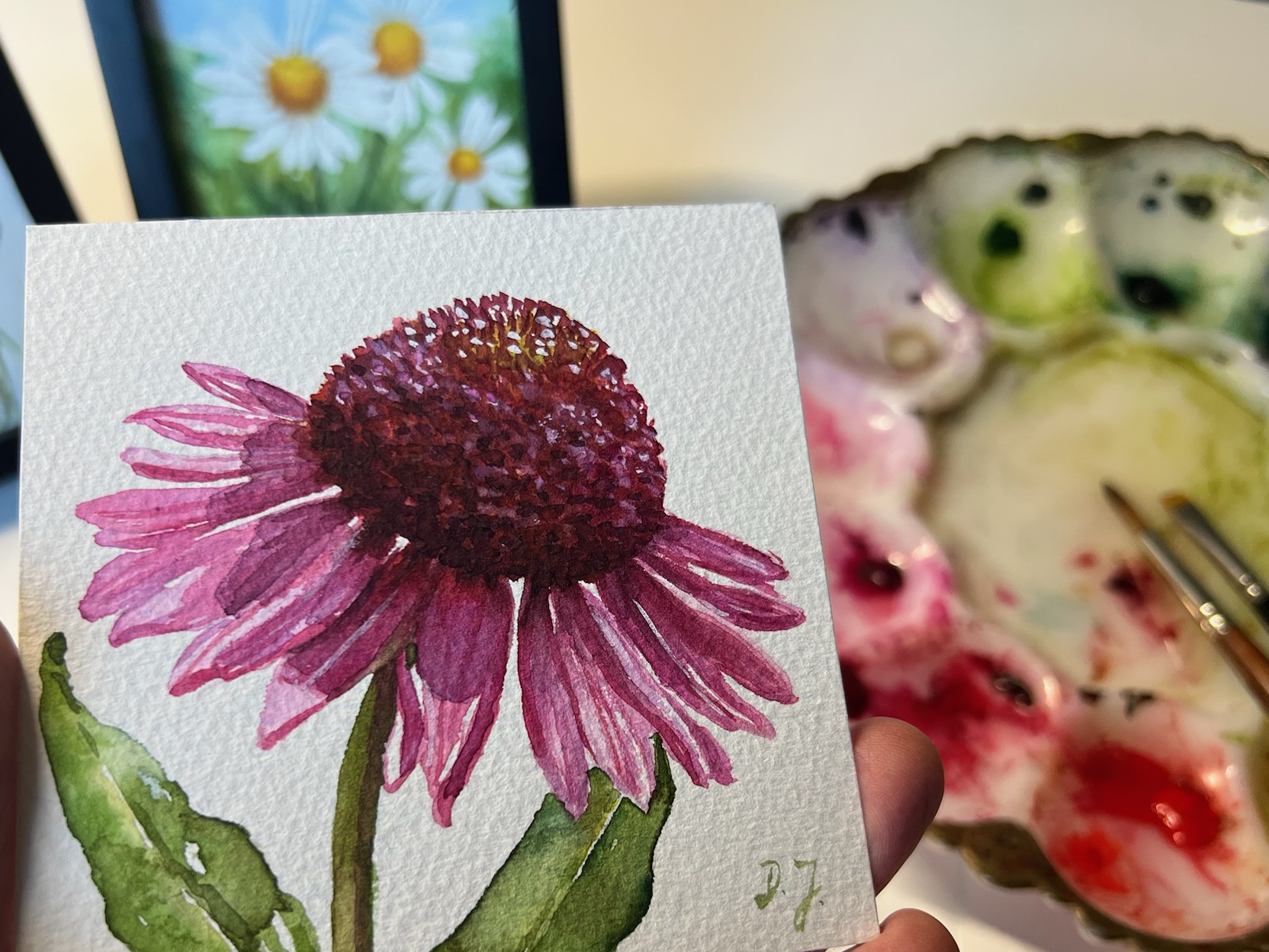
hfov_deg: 56.7
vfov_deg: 44.0
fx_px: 1173
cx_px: 569
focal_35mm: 32
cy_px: 568
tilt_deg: -56.3
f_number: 1.5
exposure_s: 1/121
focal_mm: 5.7
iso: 100
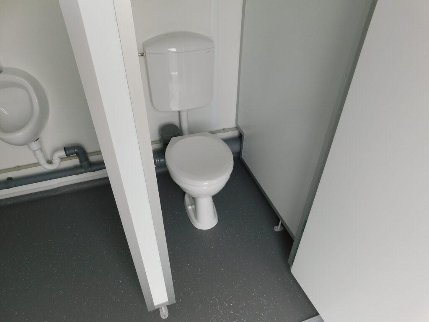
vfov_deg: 58.9
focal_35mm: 23
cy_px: 161
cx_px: 214
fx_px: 285
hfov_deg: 73.9
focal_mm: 4
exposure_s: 1/200
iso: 125
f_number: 3
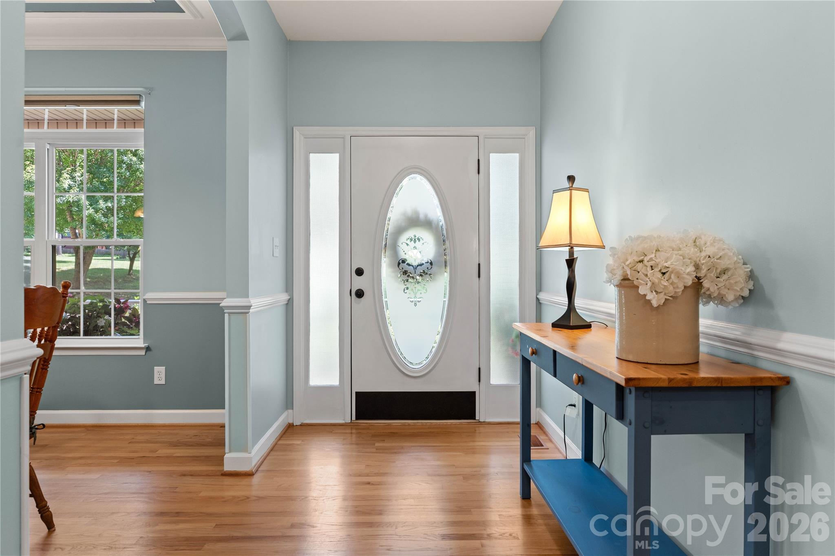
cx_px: 418
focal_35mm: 24
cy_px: 278
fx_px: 557
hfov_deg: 73.7
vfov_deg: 53.1
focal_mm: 24
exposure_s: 1/1.67
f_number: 7.1
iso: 100
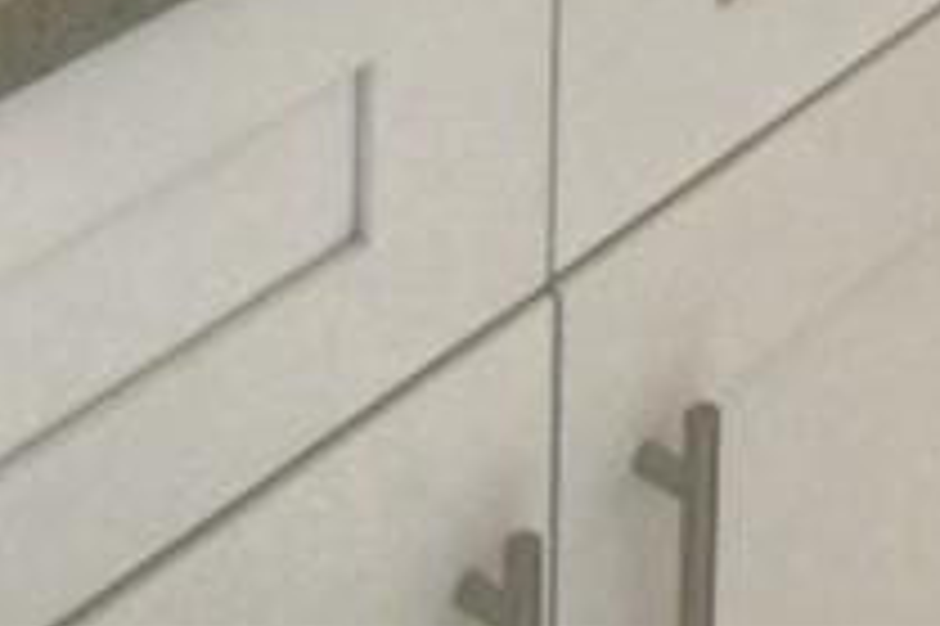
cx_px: 1219
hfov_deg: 16.8
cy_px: -1765
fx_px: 3000
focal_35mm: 115
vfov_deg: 8.1
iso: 200
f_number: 4.5
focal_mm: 10
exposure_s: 1/125
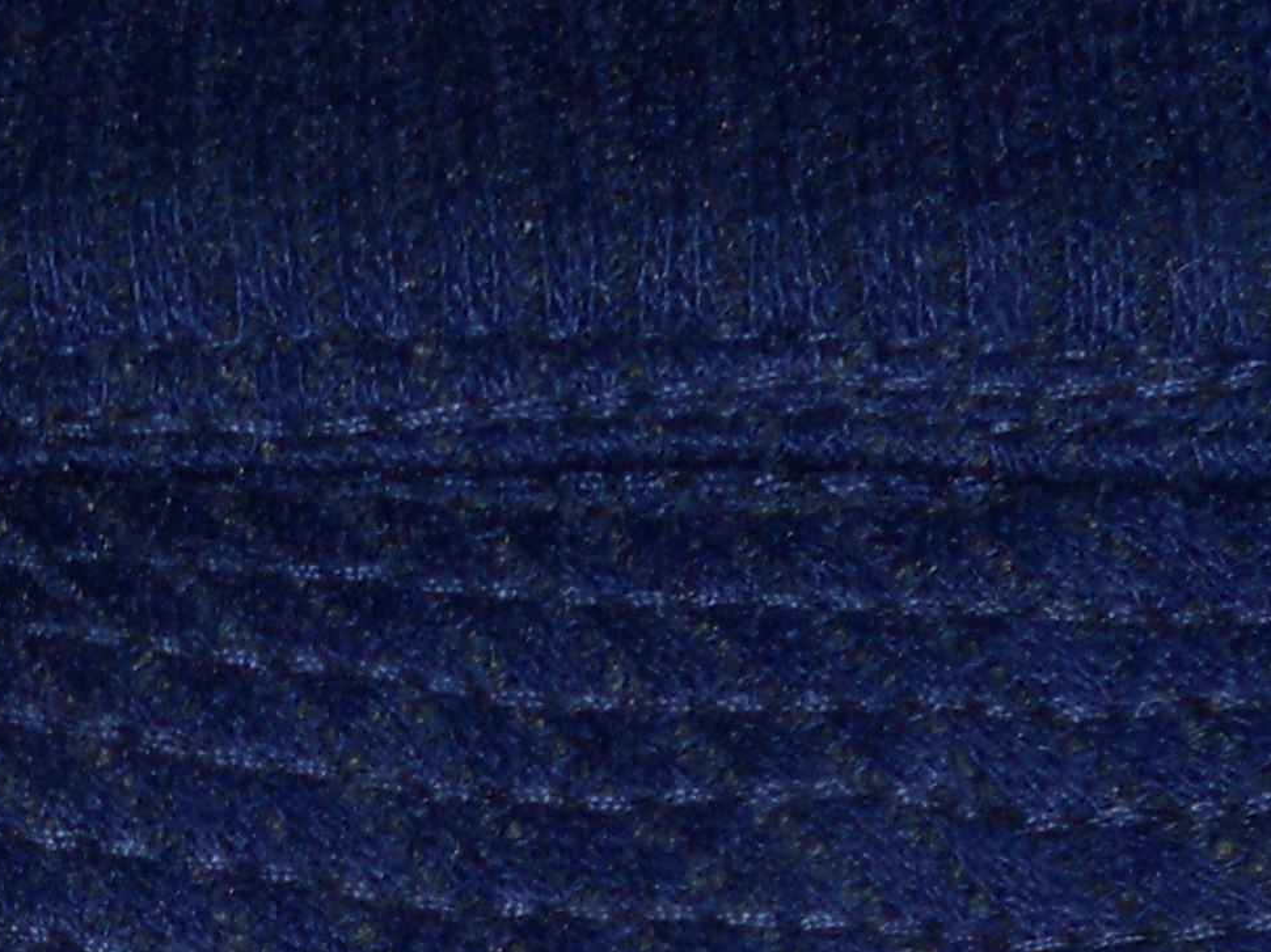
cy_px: 1901
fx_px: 4845
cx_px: -227
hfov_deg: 14.5
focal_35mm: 132
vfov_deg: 10.3
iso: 80
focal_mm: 5.8
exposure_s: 1/25
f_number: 8.8
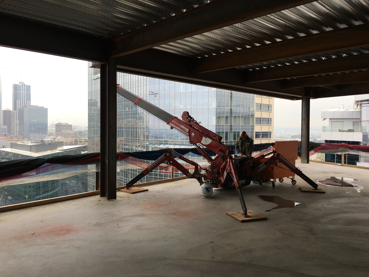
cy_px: 138
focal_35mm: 29
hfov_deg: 61.7
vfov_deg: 48.2
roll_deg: -1.2
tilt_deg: -1.0
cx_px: 184
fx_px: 309
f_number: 2.2
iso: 25
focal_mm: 4.15
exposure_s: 1/120
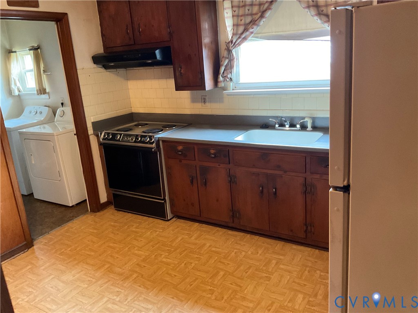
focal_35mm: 29
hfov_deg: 61.7
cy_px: 156
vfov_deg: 48.2
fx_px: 350
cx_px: 209
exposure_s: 1/40
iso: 320
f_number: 1.8
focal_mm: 3
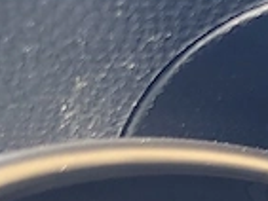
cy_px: 592
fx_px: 1263
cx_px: 669
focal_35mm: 163
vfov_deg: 7.9
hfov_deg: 10.3
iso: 50
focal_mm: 6.04
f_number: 1.7
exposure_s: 1/100
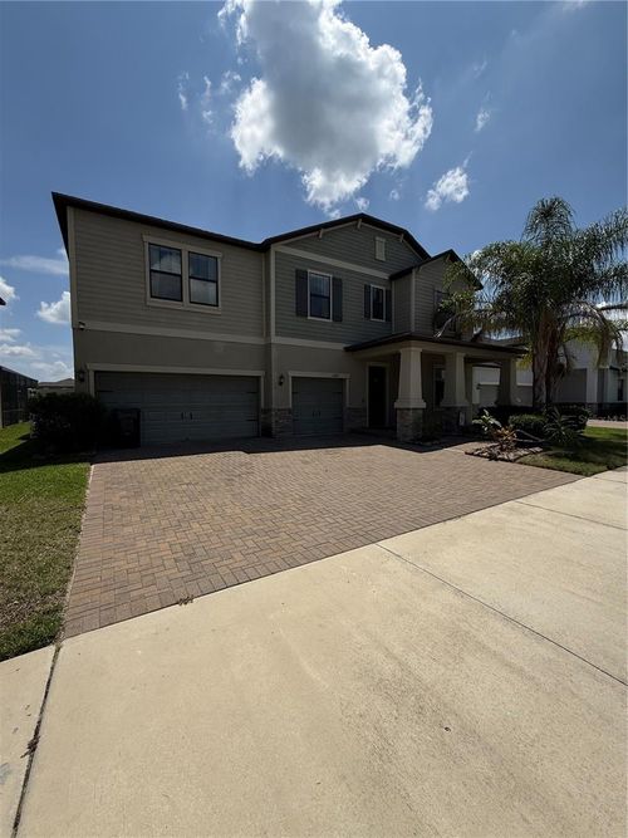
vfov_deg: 102.1
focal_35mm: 14
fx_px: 339
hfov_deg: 85.7
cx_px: 314
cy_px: 419
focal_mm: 2.22
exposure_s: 1/6173
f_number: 2.2
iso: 40
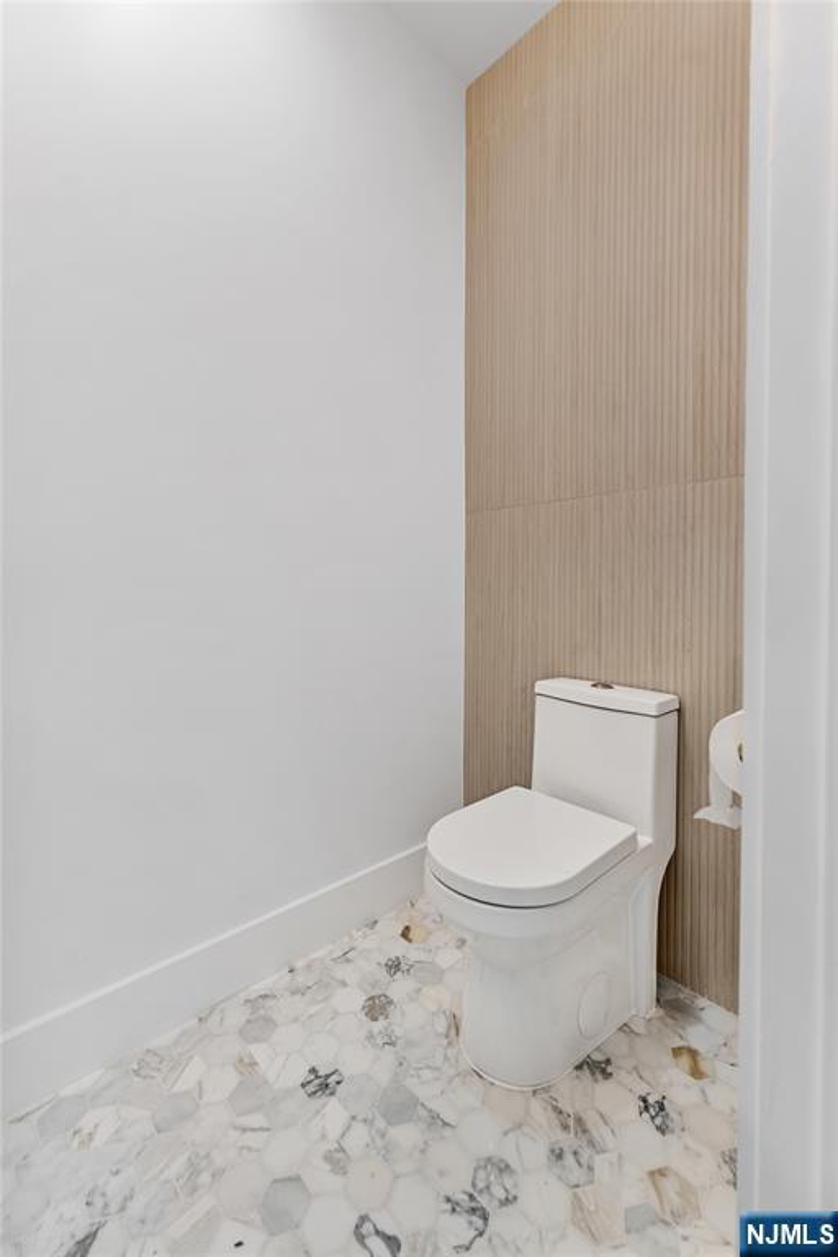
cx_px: 419
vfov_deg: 101.9
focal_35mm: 15
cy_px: 628
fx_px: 510
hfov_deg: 78.8
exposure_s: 1/25
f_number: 4
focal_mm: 14.6
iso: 500
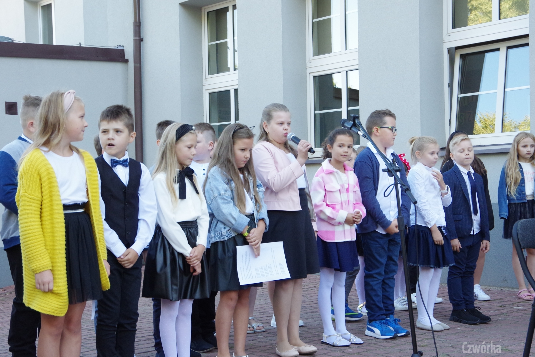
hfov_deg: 36.2
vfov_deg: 24.6
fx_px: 817
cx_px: 265
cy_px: 176
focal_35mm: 55
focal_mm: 36
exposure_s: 1/200
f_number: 8
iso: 1600
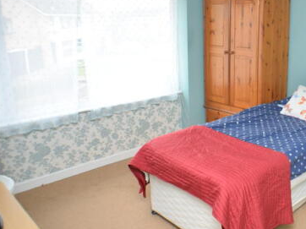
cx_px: 259
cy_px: 104
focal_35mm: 47
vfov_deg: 30.8
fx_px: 415
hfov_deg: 38.4
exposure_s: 1/60
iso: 500
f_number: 4
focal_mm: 18
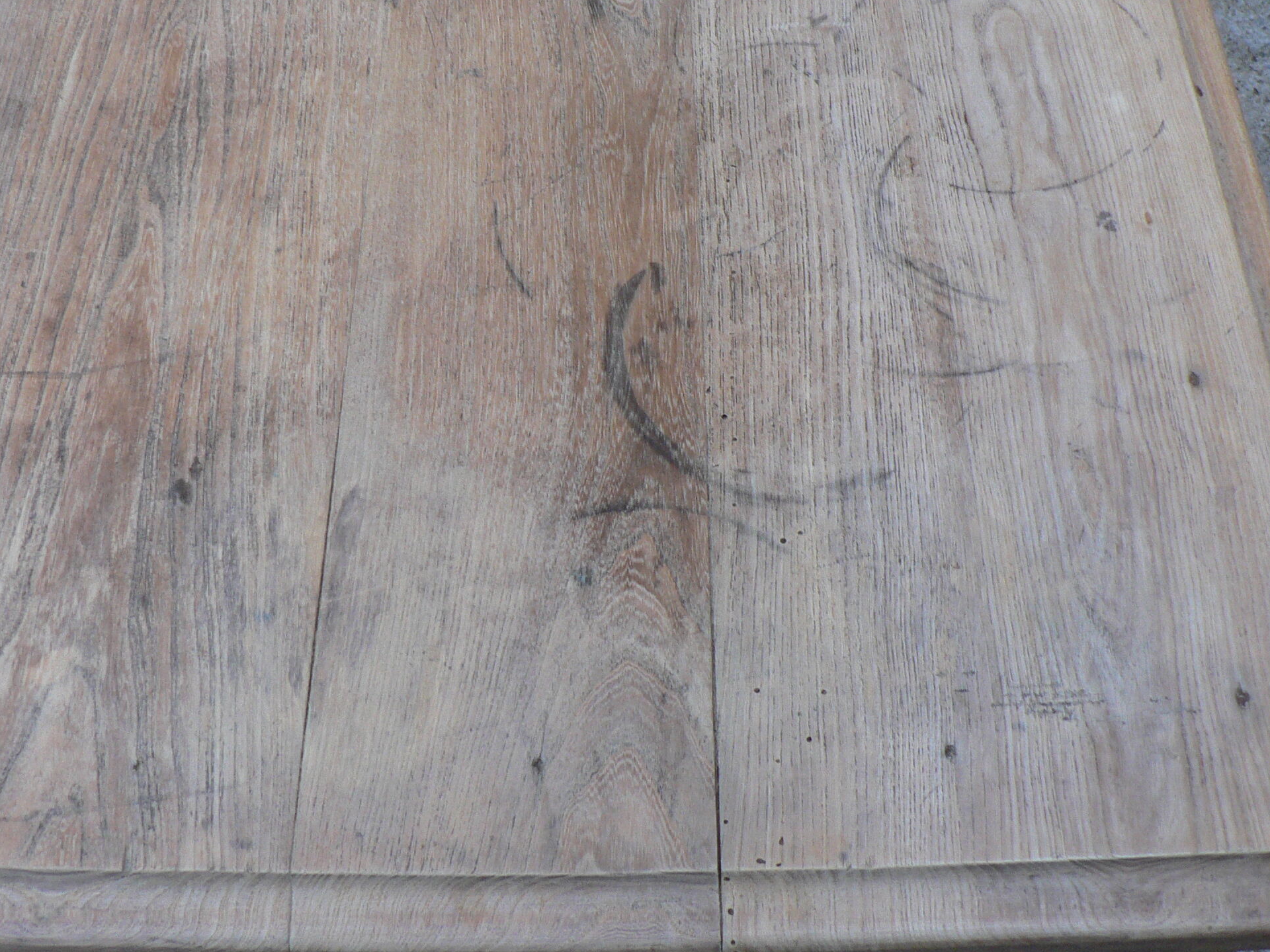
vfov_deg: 30.1
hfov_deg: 39.6
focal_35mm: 48
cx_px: 549
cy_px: 356
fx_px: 1761
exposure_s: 1/30
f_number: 2.8
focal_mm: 6
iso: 150
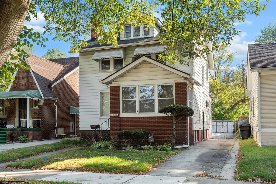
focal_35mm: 35
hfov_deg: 54.4
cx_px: 138
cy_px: 92
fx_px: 268
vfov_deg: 37.8
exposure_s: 1/200
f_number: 8
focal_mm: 35
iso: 100
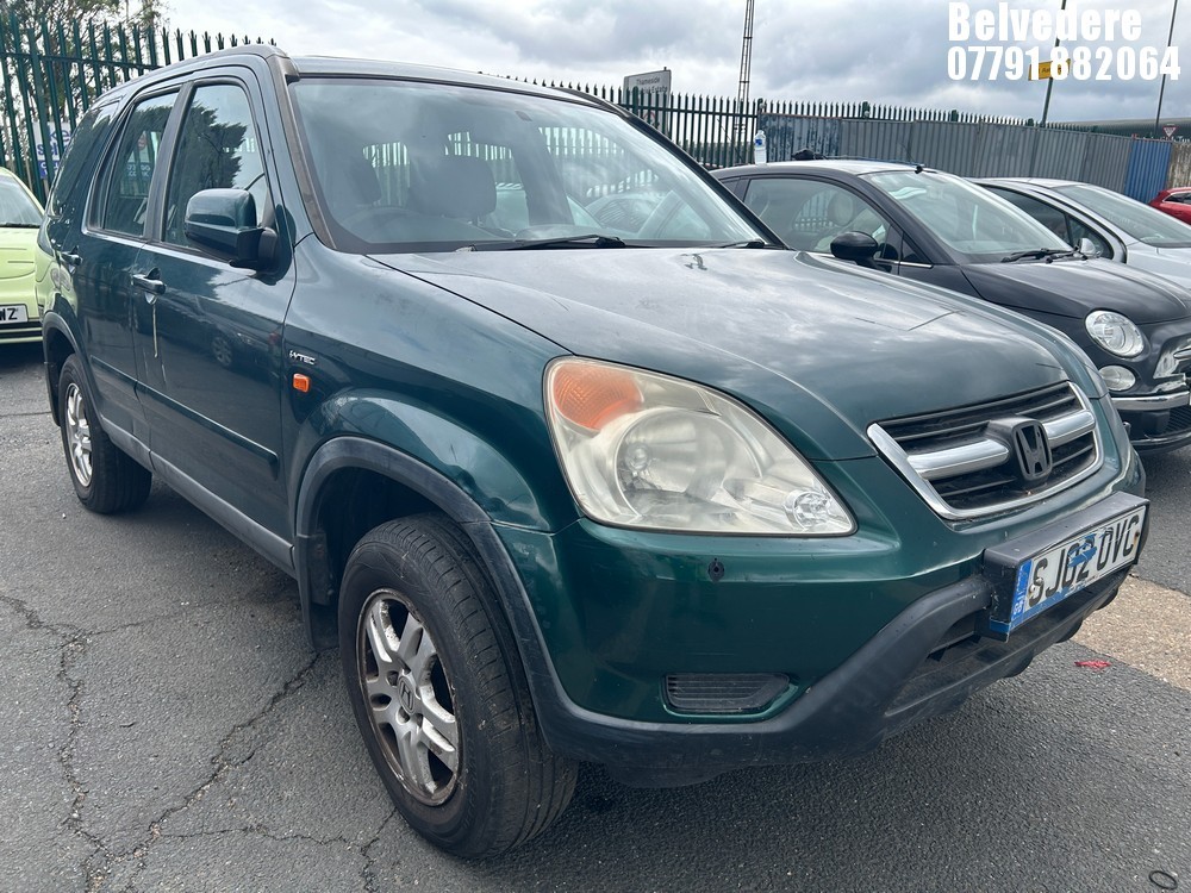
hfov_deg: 67.3
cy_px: 446
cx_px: 596
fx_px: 895
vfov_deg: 53.1
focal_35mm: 26
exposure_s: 1/1395
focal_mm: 5.7
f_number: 1.5
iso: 50
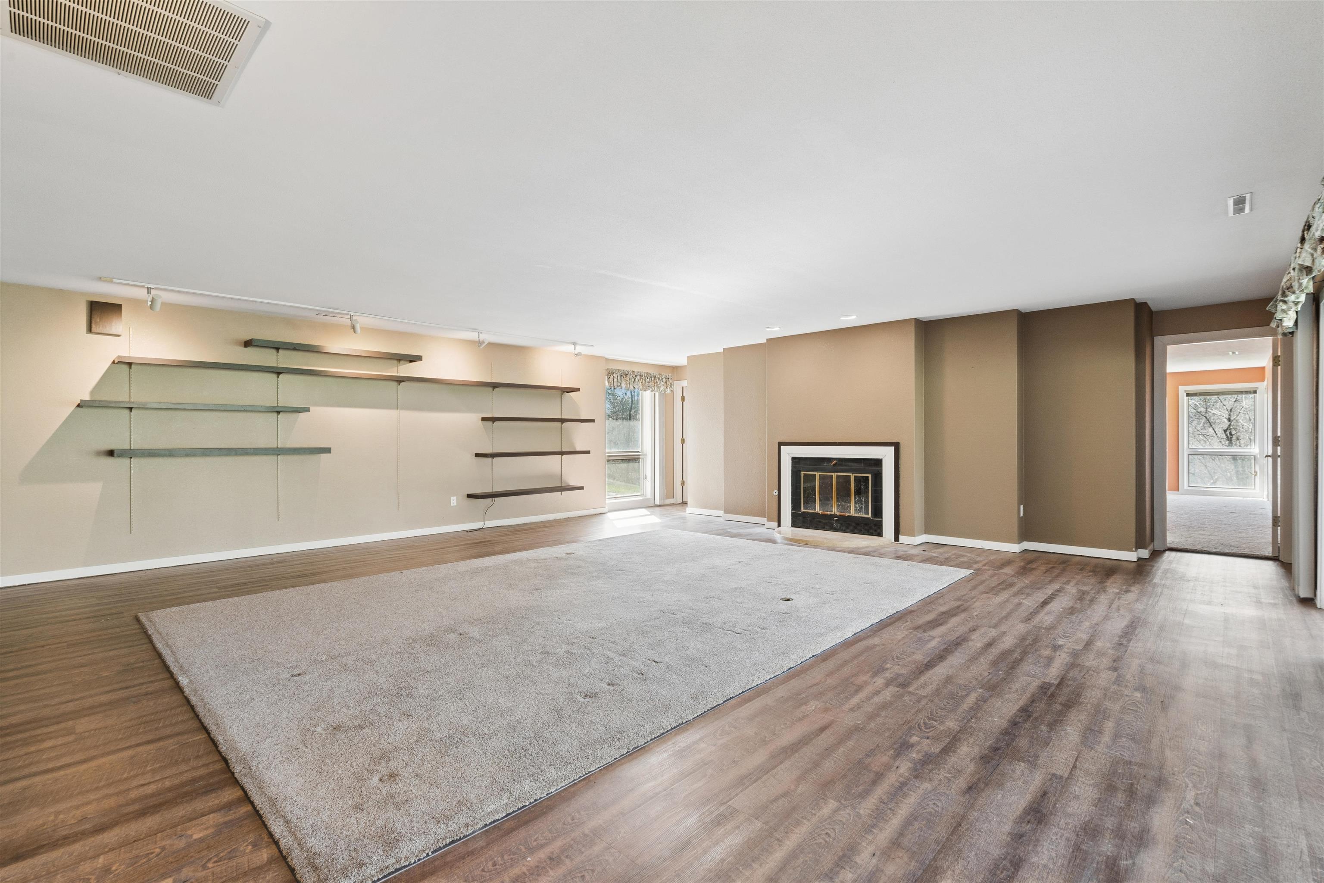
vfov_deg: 73.7
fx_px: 588
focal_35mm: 16
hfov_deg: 96.7
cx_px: 662
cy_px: 442
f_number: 10
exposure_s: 1/15
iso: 800
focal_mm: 16
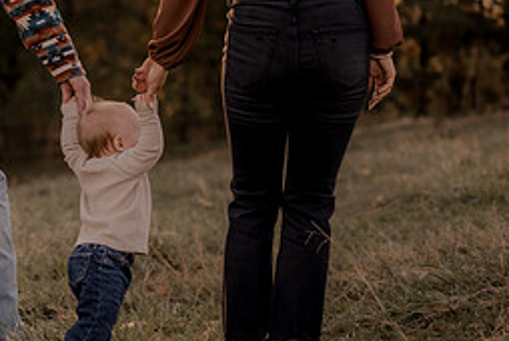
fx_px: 1614
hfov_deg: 17.7
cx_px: 68
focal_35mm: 114
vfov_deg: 12.0
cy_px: 143
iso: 250
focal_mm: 50
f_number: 1.8
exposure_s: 1/1250
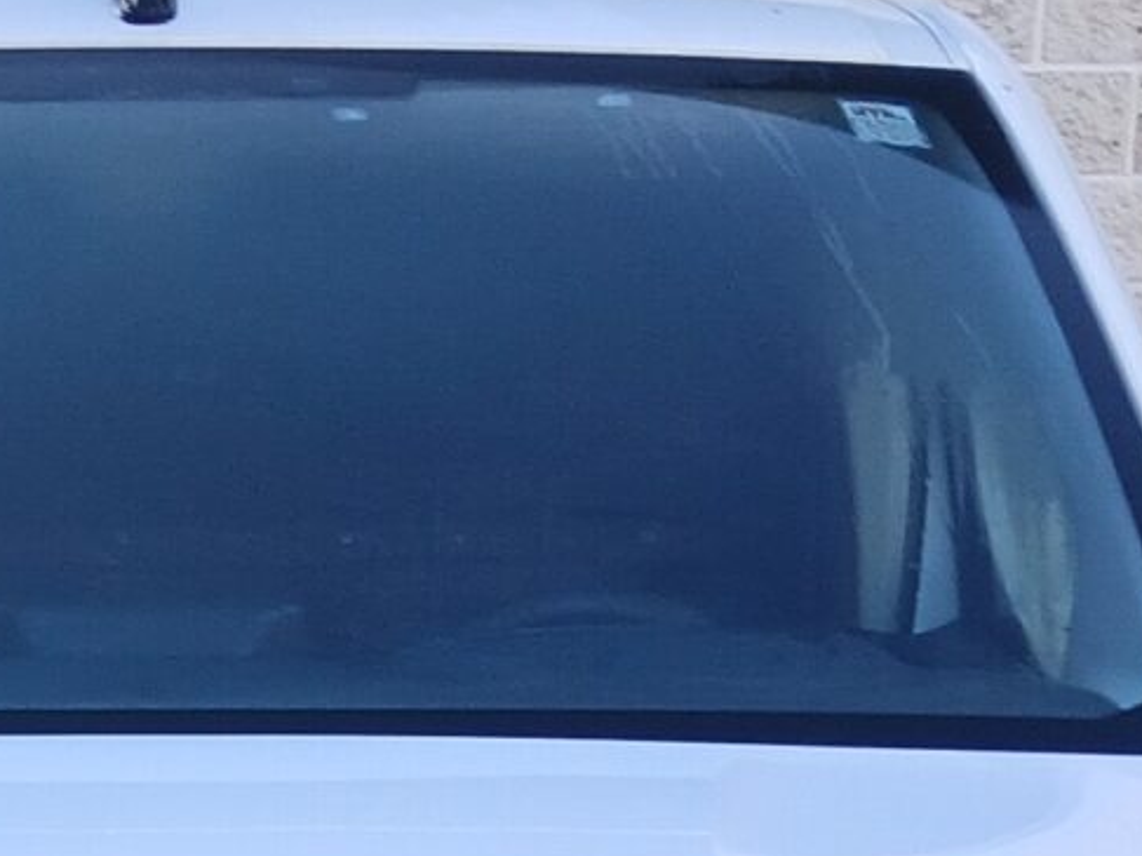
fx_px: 4517
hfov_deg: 13.9
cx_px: -294
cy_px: 1719
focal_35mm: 137
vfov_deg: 10.0
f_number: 1.8
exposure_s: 1/120
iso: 32
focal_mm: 3.98
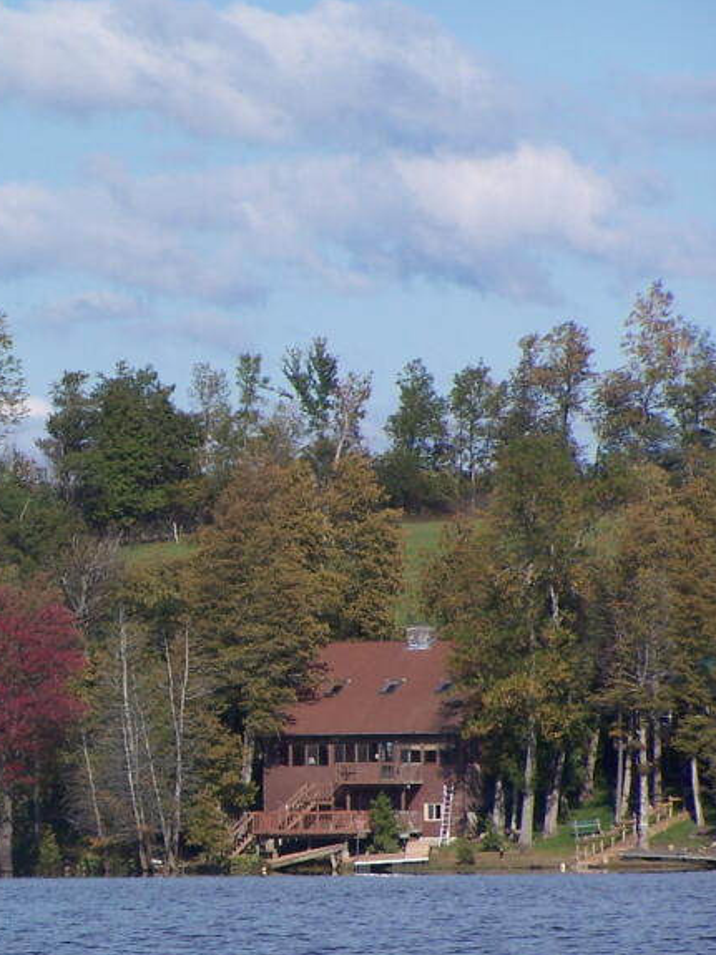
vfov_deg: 4.7
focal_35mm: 424
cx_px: -76
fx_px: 11698
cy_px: 621
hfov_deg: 3.5
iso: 80
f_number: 4.5
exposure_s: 1/1000
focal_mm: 39.5
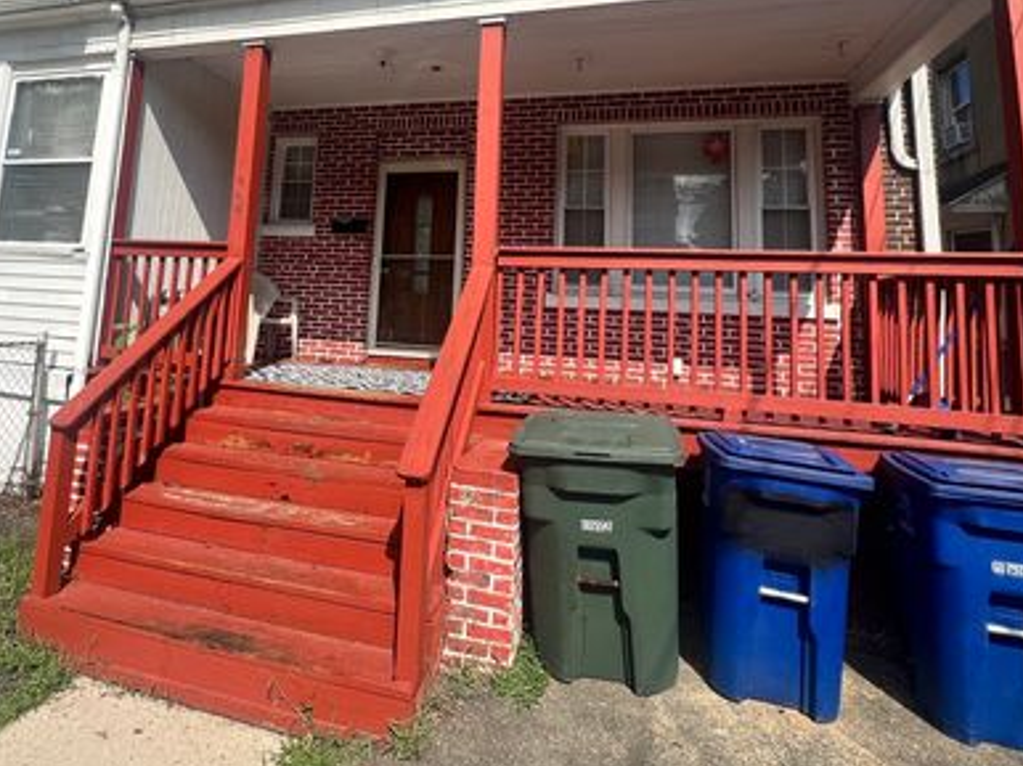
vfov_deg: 63.4
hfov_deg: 81.0
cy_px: 227
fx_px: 591
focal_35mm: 20
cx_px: 421
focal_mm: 1.57
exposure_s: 1/1325
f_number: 1.8
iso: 32
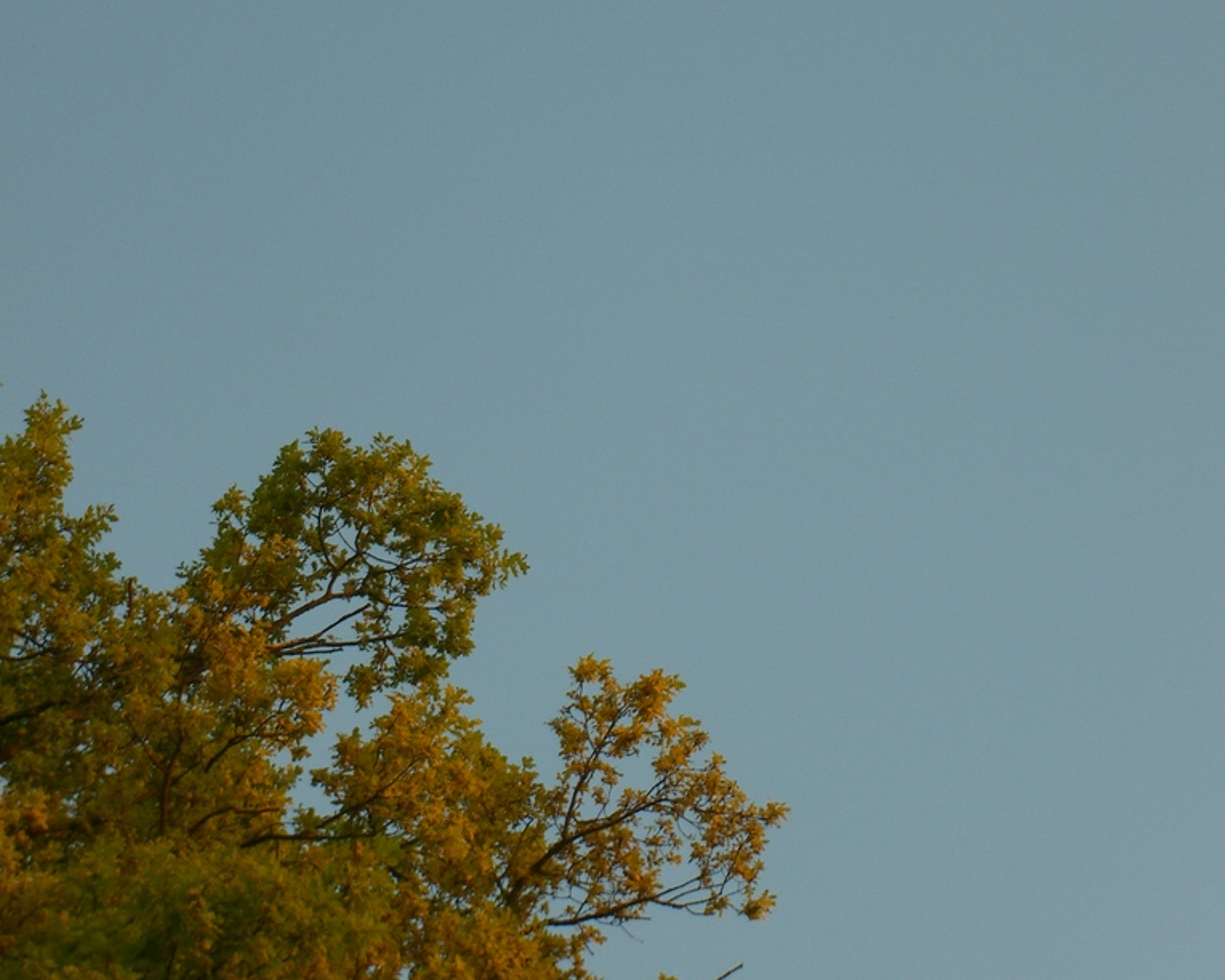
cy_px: 173
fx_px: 5402
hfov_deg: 12.9
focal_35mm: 149
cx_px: 612
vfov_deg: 10.3
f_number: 5.1
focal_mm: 23.7
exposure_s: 1/125
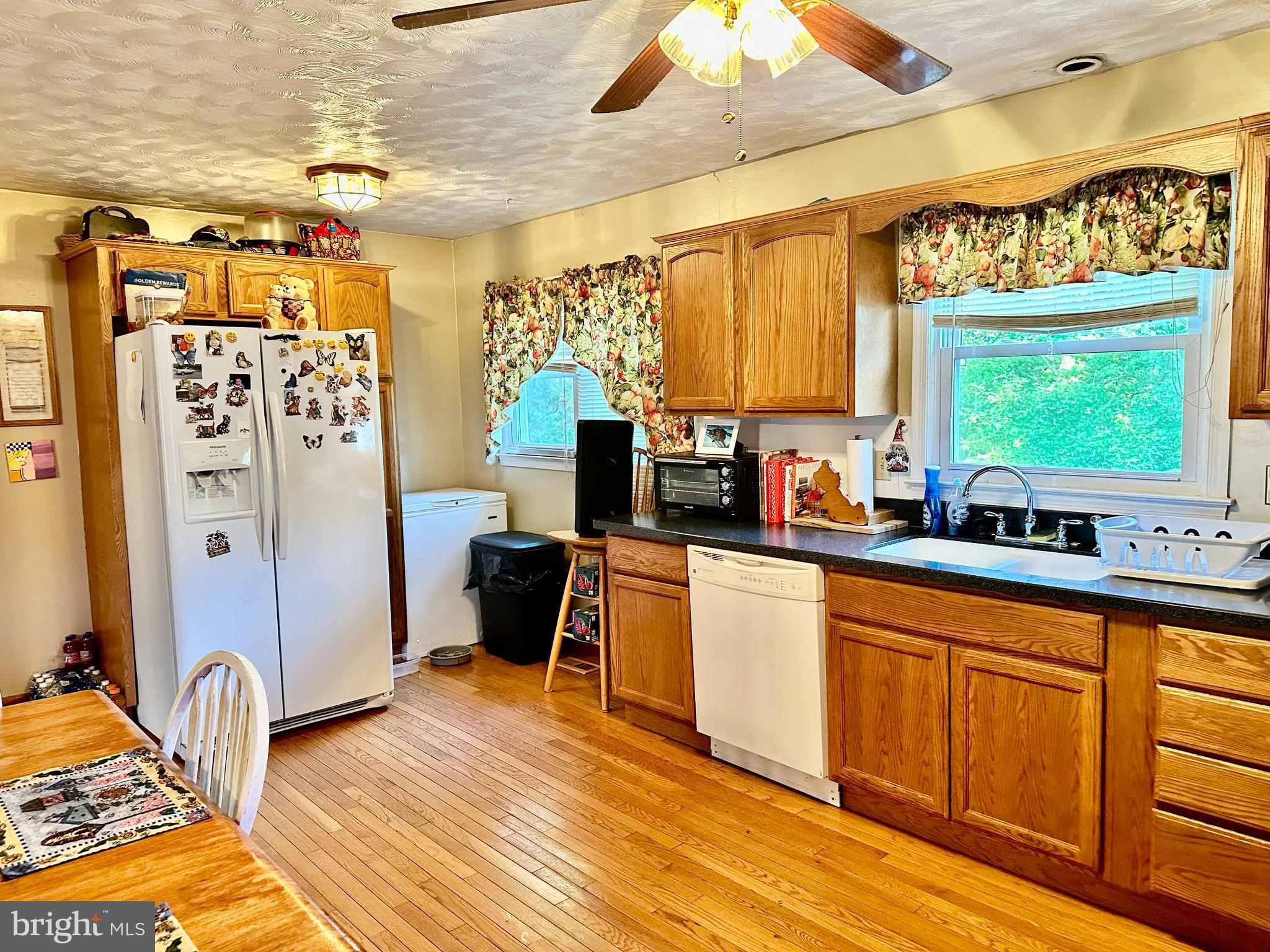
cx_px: 635
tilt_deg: -5.6
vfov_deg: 56.8
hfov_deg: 71.6
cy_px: 476
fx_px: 881
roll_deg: +1.0
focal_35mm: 24
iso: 400
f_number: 1.78
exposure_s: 1/60
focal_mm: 6.86
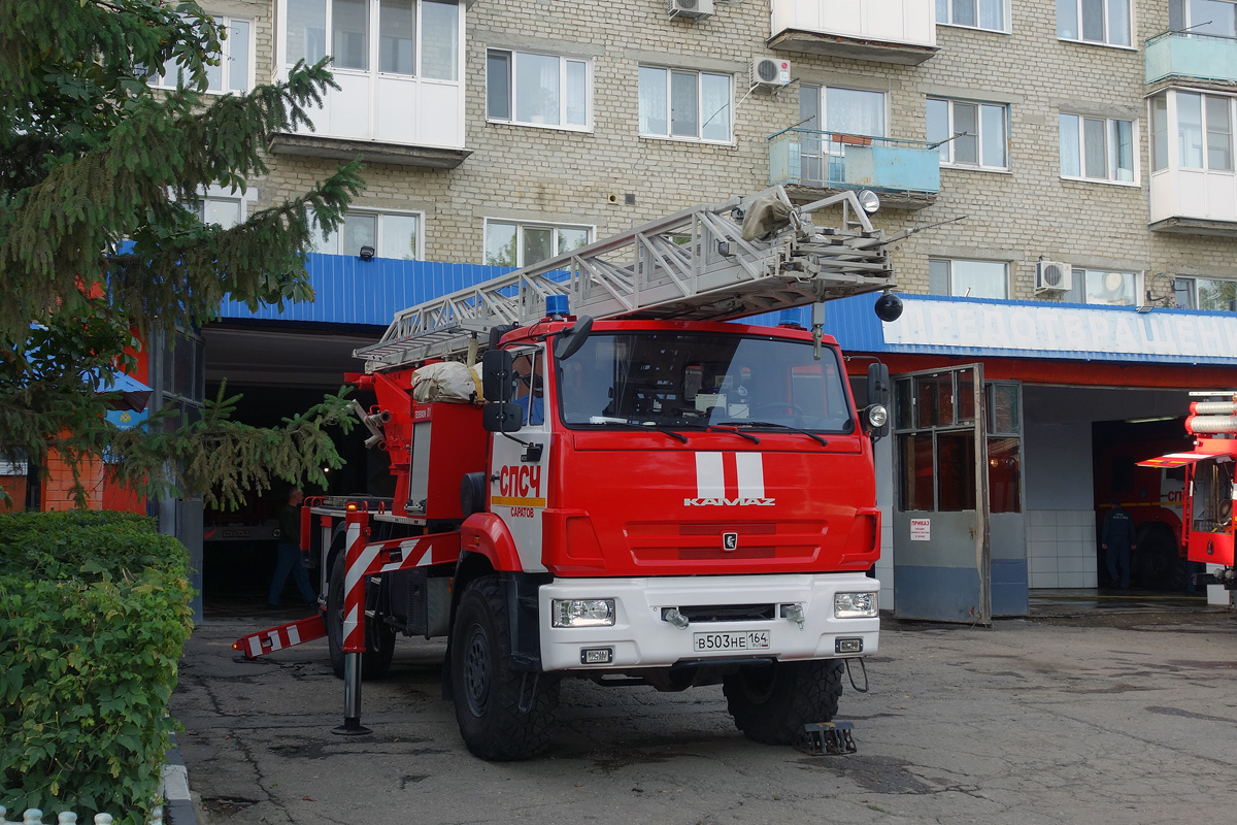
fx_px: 1306
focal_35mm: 38
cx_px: 618
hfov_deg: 50.7
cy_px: 412
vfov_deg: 35.1
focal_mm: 14.23
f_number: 5
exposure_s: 1/100
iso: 125
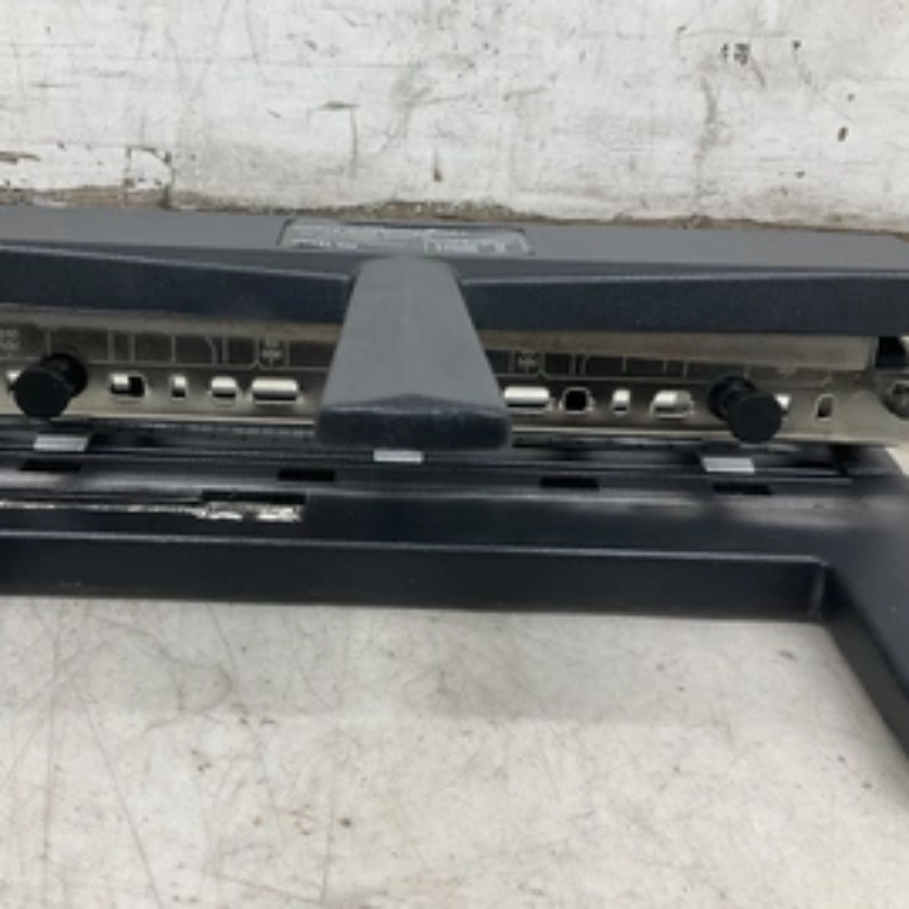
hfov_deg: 43.7
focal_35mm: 38
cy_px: 478
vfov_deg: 43.8
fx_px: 1129
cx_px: 391
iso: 64
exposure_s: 1/120
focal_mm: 3
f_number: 1.8
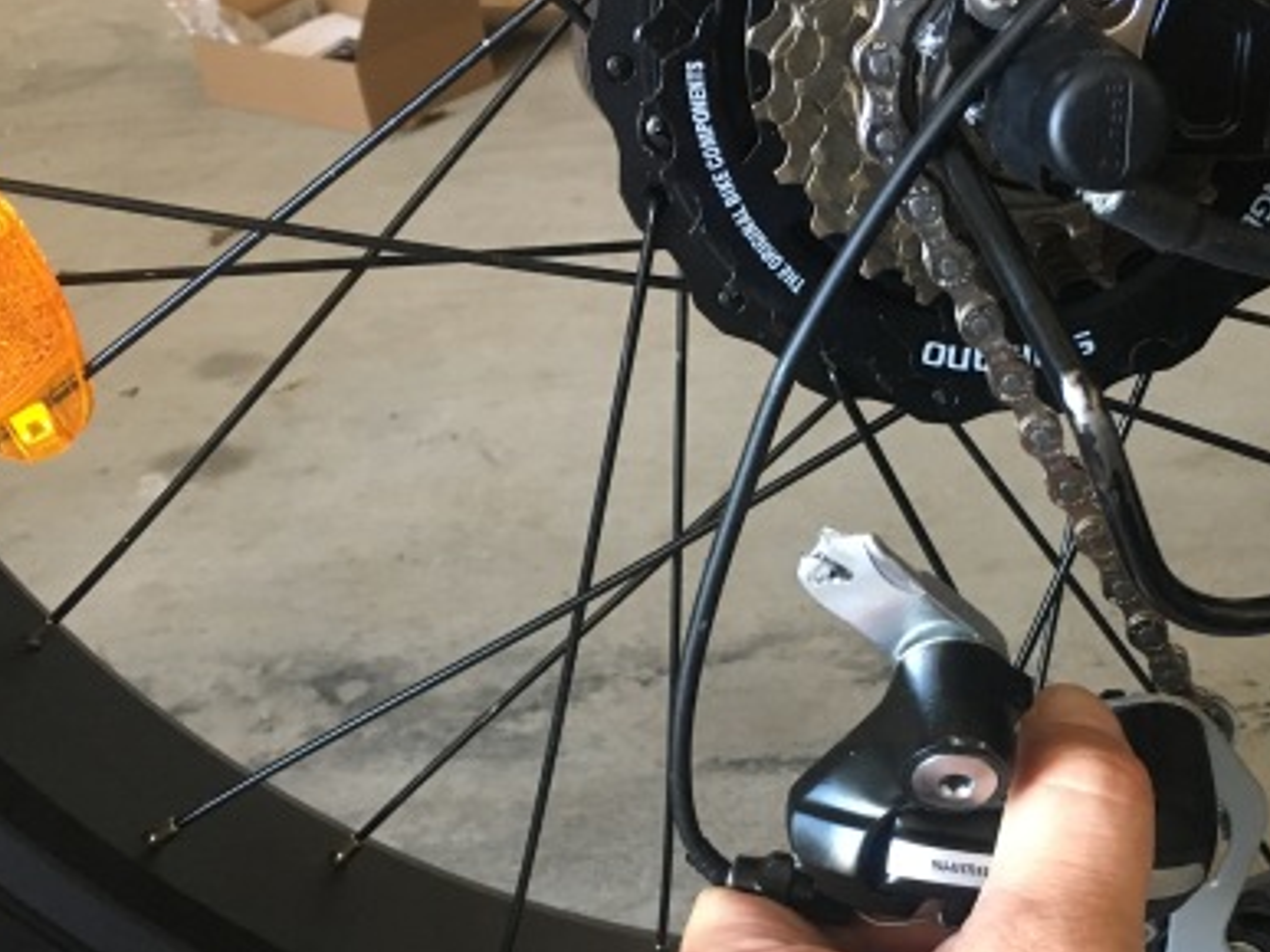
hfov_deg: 39.2
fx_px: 1760
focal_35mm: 48
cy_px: 663
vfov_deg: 29.9
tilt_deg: -36.6
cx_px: 850
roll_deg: +7.4
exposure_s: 1/30
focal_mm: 4.15
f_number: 2.2
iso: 200
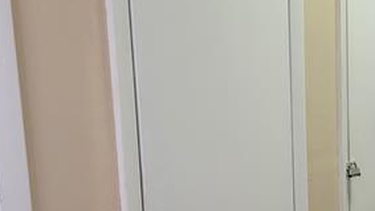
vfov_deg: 19.7
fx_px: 596
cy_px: 188
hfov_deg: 34.8
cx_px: 219
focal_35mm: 60
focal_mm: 5.4
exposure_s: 1/120
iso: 250
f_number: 1.8
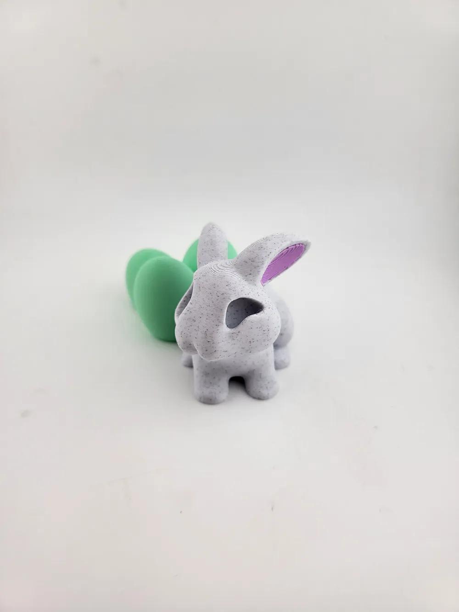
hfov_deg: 56.8
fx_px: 424
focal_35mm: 24
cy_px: 306
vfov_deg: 71.6
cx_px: 230
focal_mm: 5
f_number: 1.8
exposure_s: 1/909
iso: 40
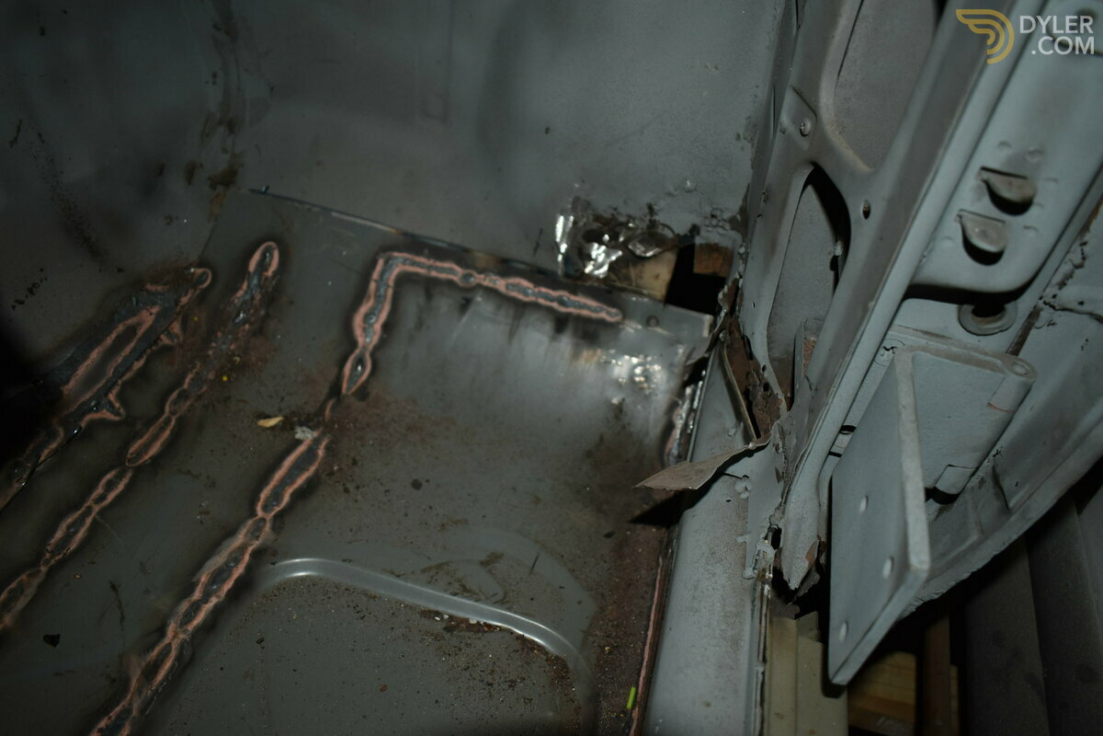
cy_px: 368
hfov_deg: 67.4
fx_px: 827
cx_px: 552
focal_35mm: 27
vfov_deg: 47.9
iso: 500
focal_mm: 18
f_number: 3.5
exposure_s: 1/60
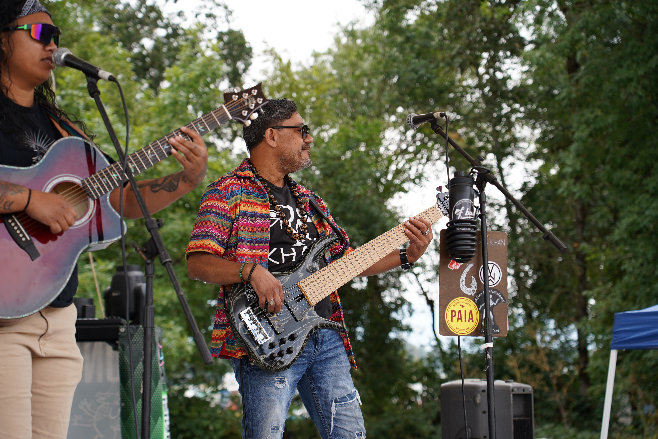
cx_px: 329
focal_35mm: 79
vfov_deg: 17.3
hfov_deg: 25.7
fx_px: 1444
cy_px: 220
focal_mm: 79
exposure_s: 1/200
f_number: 4.5
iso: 100
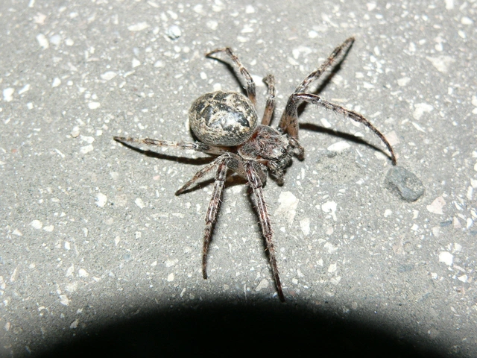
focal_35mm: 79
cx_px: 238
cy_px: 179
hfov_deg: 24.7
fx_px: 1089
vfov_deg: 18.7
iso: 100
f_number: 4
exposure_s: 1/60
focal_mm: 13.2
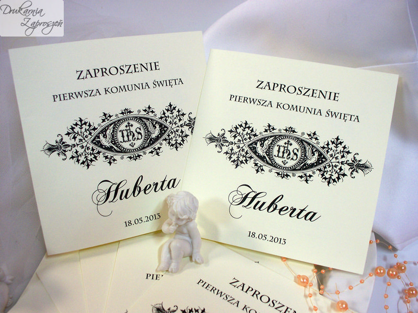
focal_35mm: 36
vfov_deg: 39.7
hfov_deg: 51.4
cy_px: 156
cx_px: 209
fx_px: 435
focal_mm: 7.54
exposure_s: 1/60
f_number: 2.8
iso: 160
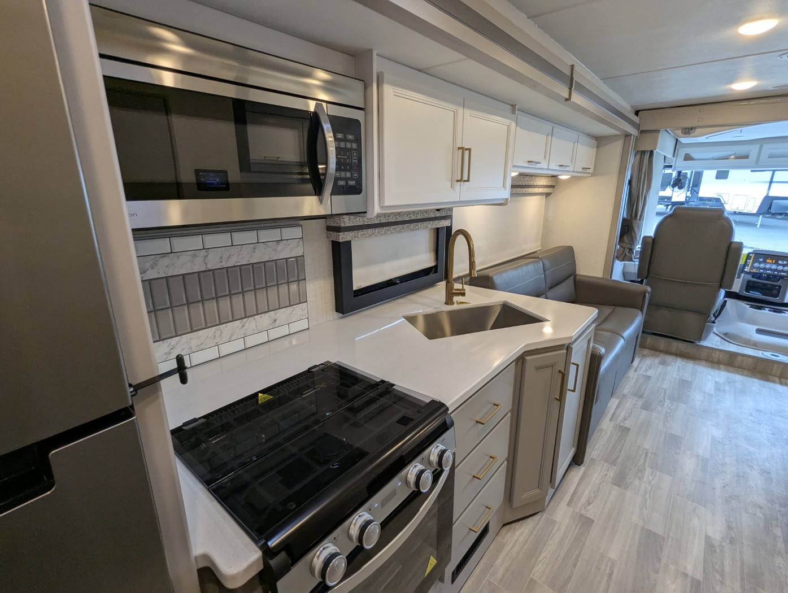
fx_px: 365
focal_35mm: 16
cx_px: 394
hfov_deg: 94.4
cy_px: 296
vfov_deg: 78.2
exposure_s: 1/117
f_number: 2.2
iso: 151
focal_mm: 2.35
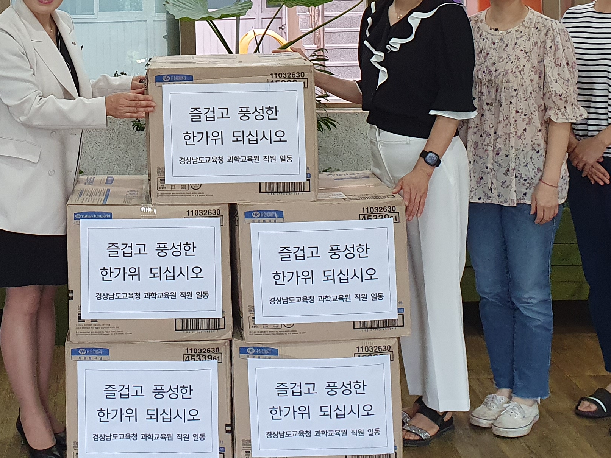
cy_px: 39
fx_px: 1147
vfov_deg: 22.0
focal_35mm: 65
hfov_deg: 29.3
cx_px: 144
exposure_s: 1/120
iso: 320
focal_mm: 4.32
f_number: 2.4
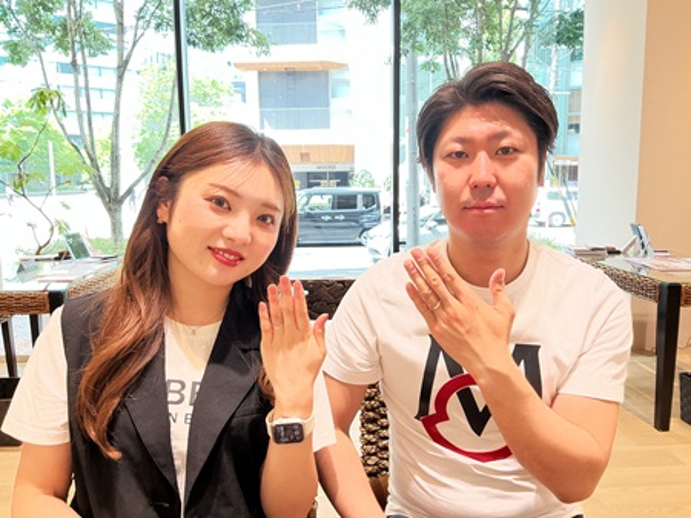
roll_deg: +0.1
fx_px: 579
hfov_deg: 61.7
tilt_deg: -8.5
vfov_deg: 48.2
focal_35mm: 29
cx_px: 346
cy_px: 259
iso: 64
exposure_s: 1/60
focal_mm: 3
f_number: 1.8
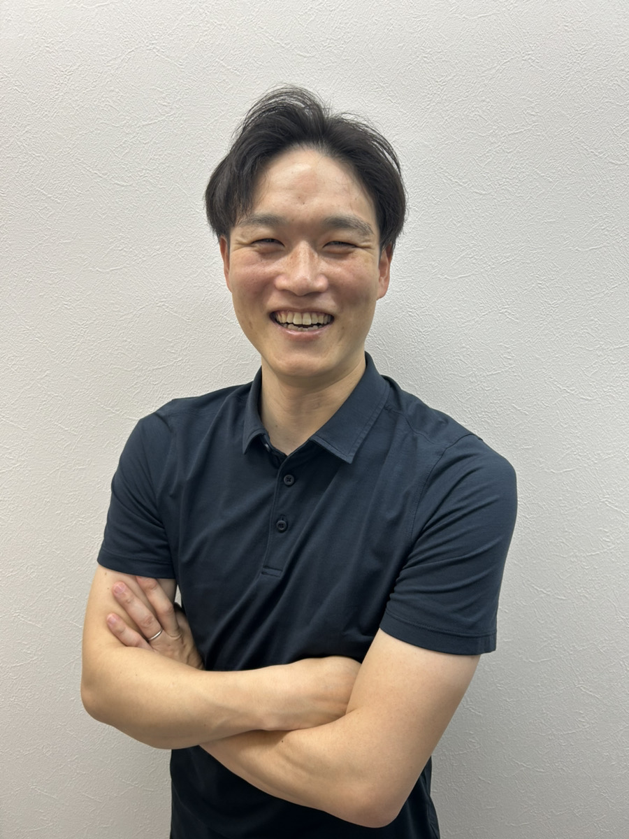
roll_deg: -0.5
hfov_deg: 53.1
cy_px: 420
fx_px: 630
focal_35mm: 26
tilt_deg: -13.5
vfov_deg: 67.3
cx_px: 314
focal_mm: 5.7
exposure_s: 1/120
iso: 64
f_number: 1.5
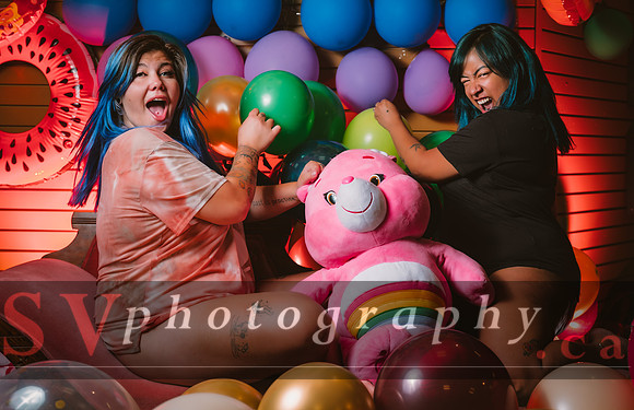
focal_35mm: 48
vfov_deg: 27.3
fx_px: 843
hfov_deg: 41.2
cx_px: 320
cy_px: 172
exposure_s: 1/125
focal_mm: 51.7
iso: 100
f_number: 5
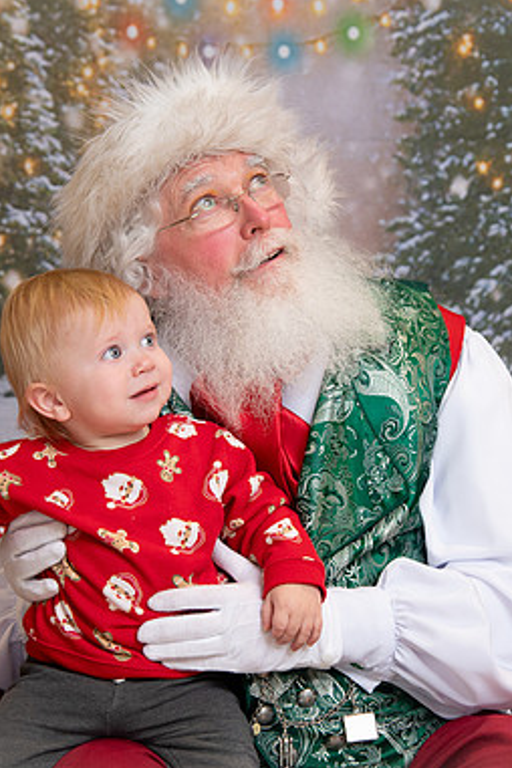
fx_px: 2112
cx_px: 228
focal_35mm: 99
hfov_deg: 13.8
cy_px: 383
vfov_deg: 20.6
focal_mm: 65
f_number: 4.5
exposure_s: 1/200
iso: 1250
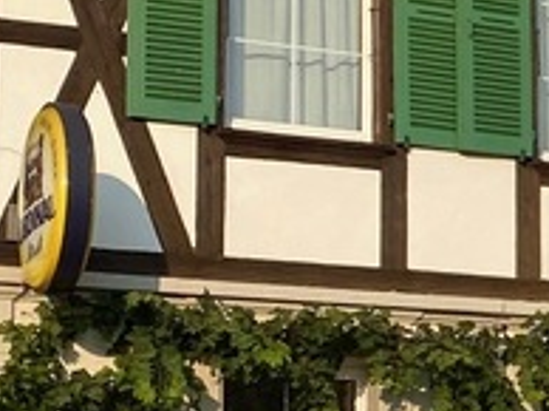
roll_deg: +2.1
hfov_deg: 11.3
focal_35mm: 161
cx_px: 1056
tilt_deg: +10.7
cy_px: 315
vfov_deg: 9.2
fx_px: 2550
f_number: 1.8
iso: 32
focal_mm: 4.25
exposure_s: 1/1996
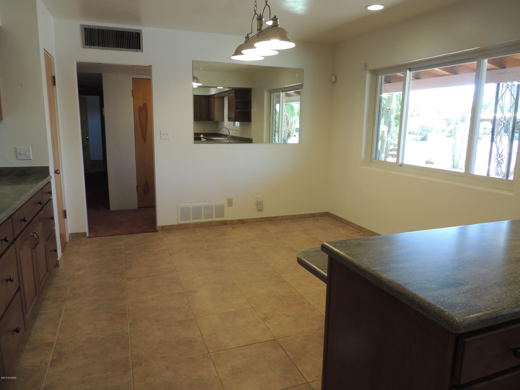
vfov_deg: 56.8
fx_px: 361
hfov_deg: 71.6
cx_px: 260
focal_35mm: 24
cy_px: 195
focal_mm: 4.3
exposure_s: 1/30
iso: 100
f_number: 3
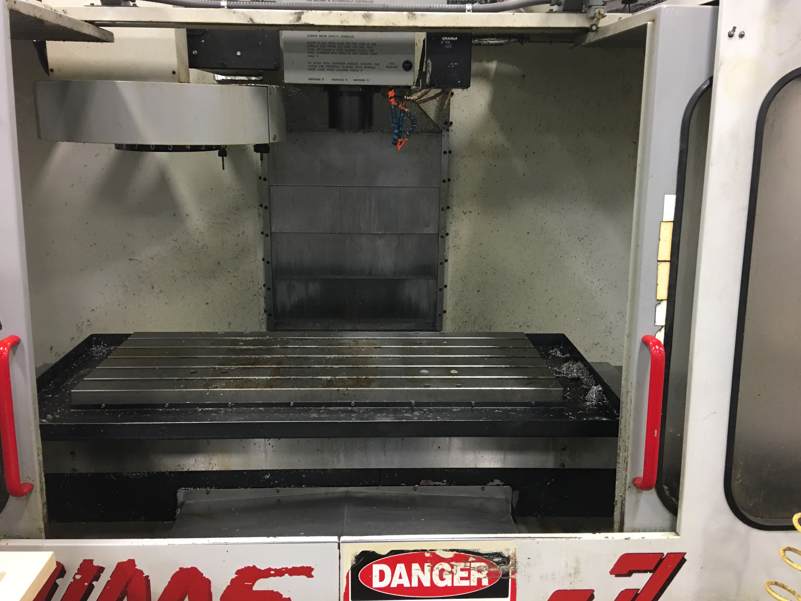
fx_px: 671
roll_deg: -1.6
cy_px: 300
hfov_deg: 61.7
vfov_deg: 48.2
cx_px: 400
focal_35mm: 29
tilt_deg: -14.4
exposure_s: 1/15
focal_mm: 4.15
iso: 64
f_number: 2.2
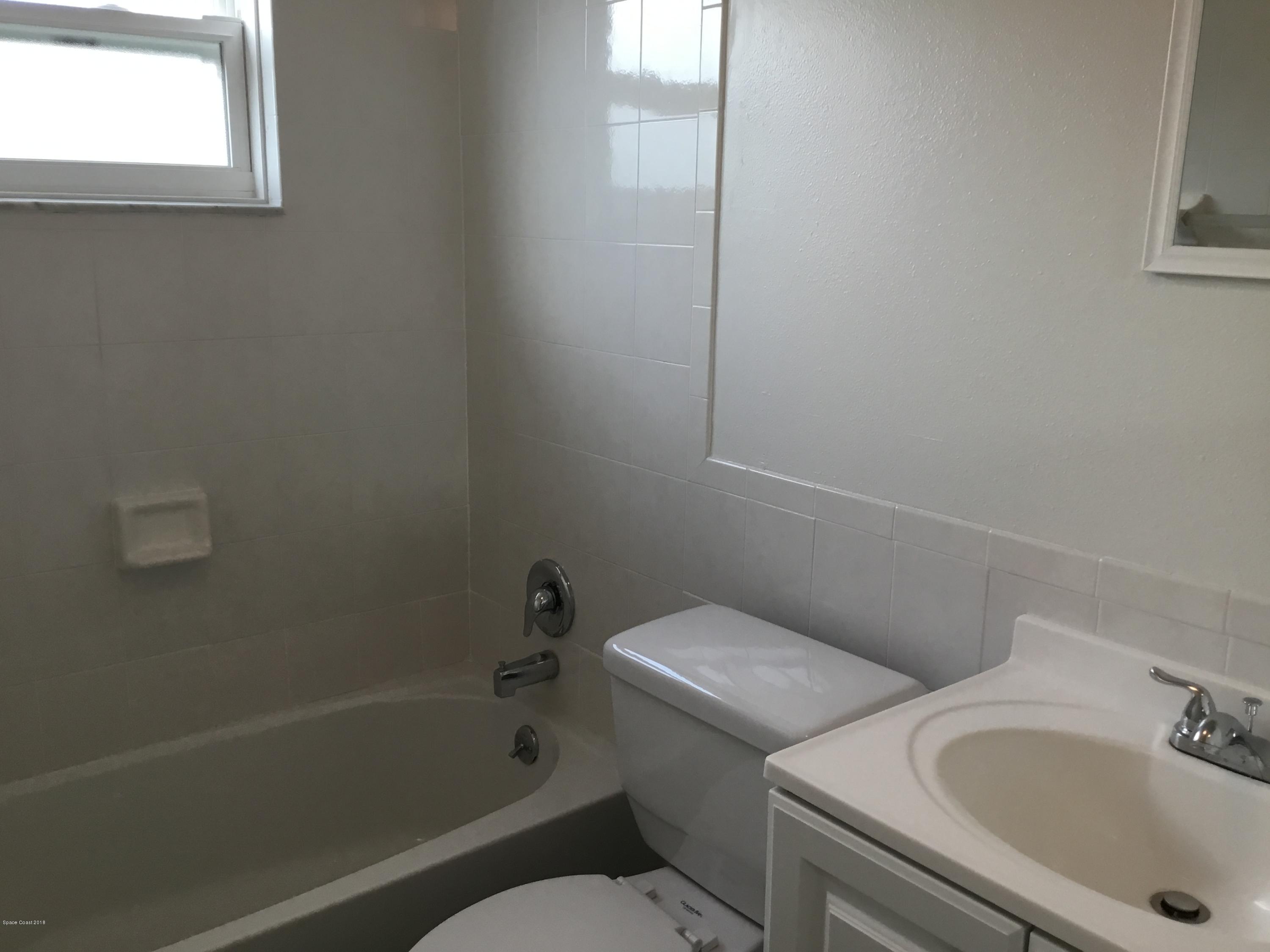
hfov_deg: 58.4
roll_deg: -2.4
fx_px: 1137
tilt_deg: -11.4
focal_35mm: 31
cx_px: 635
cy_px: 476
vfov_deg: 45.4
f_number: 2.4
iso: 25
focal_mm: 3.3
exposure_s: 1/40
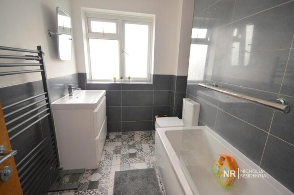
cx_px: 147
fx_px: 135
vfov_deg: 71.9
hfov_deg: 95.0
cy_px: 98
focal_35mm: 16
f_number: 6.3
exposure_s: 1/30
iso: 800
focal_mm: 11
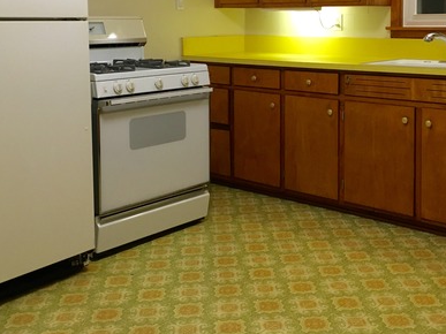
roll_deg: -0.8
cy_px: 69
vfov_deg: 29.6
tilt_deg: -3.8
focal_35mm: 48
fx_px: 618
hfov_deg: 39.6
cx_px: 255
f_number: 2.2
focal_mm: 4.15
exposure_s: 1/30
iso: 100
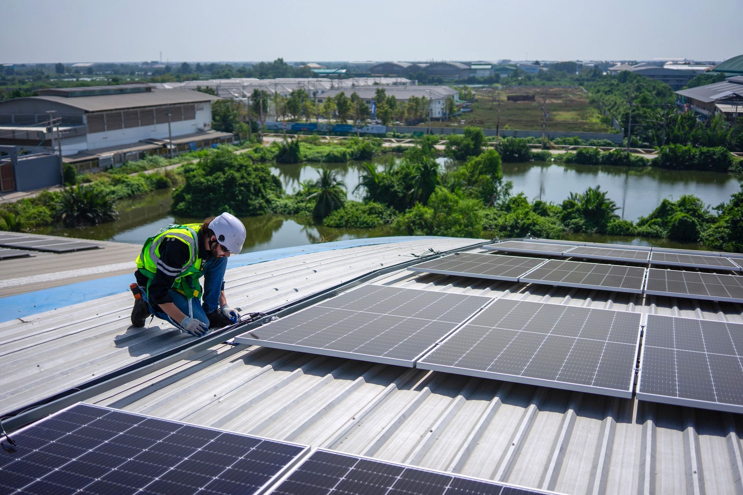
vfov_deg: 37.9
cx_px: 372
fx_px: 722
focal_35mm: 35
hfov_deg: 54.4
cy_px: 248
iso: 100
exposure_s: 1/4000
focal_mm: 35
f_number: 2.8
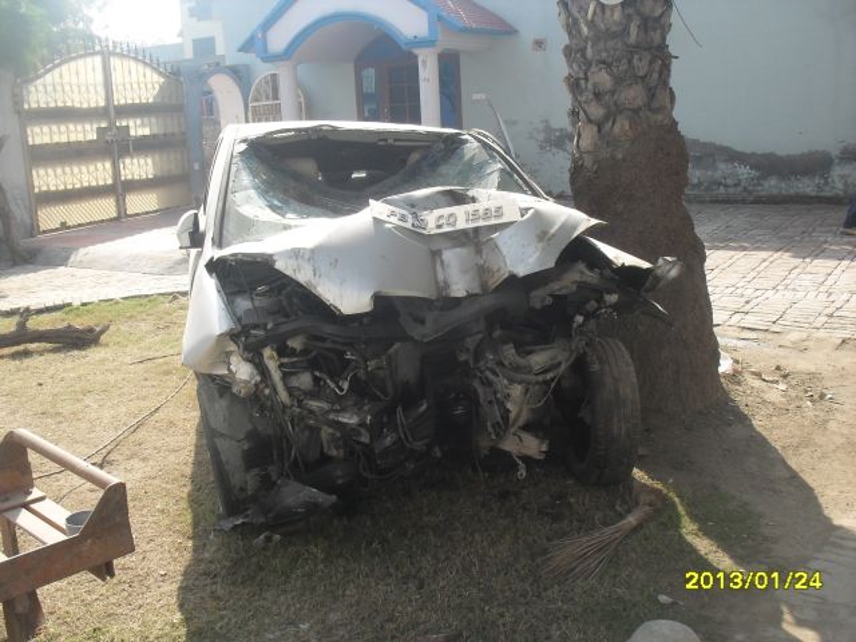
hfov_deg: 49.0
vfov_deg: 37.7
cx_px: 428
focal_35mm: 38
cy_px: 321
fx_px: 940
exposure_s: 1/60
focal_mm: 6.3
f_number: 8.3
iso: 80
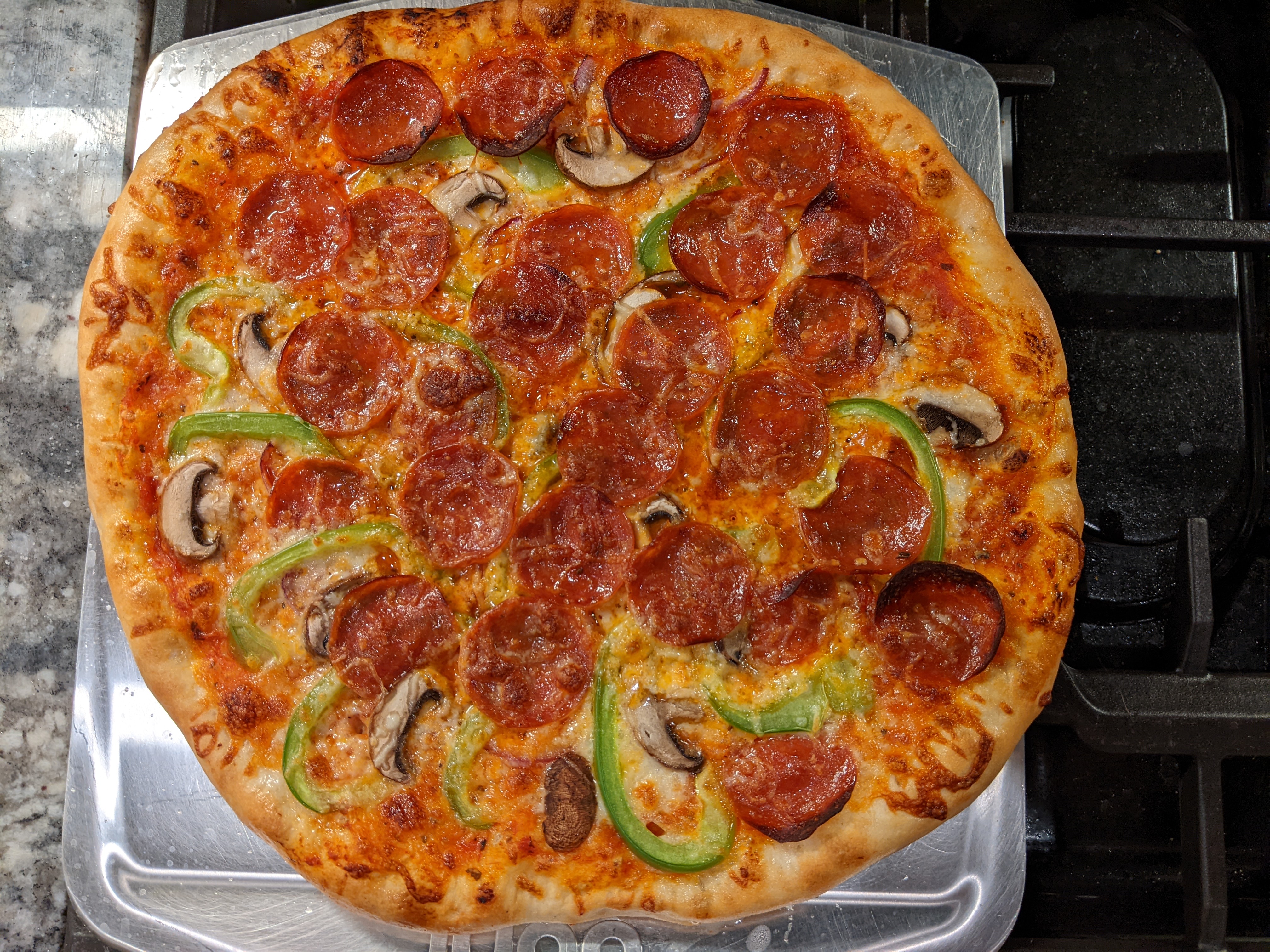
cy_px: 476
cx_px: 635
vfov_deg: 51.4
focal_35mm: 27
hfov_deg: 65.3
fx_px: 991
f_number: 1.8
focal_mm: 4.44
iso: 52
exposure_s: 1/40
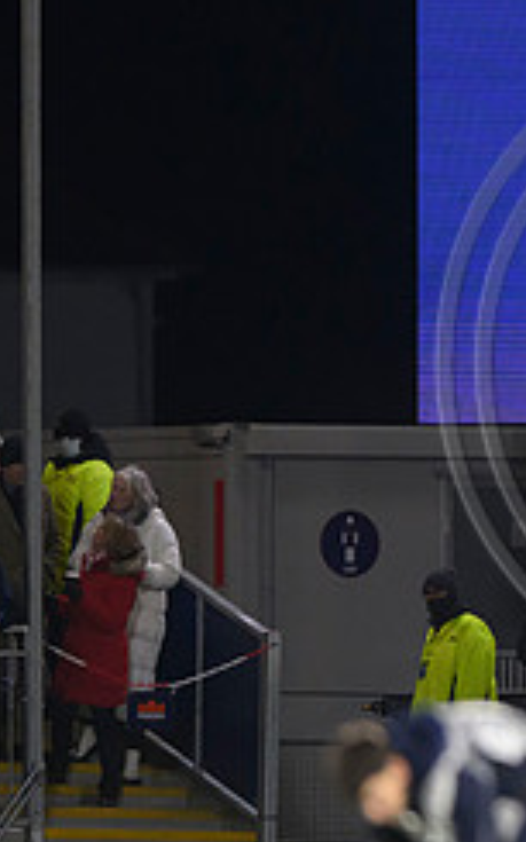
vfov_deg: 1.8
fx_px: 26117
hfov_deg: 1.2
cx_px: 929
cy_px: 359
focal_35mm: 1138
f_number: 3.2
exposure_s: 1/800
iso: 4000
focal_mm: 400
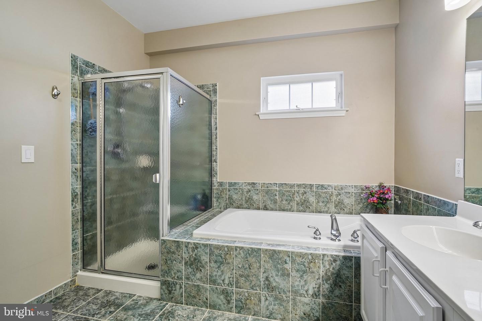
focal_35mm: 16
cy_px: 160
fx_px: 214
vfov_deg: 73.7
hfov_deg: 96.7
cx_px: 241
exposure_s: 1/10
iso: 400
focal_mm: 16
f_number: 11
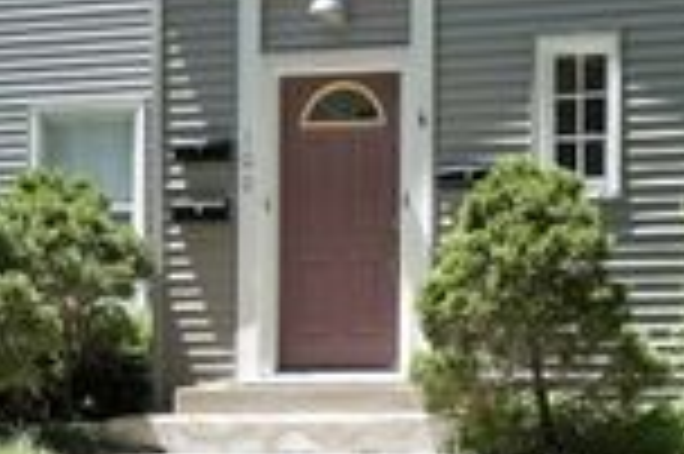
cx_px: 540
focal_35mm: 66
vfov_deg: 20.1
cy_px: 40
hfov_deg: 29.9
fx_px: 1253
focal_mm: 20
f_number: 11
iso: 320
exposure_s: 1/160
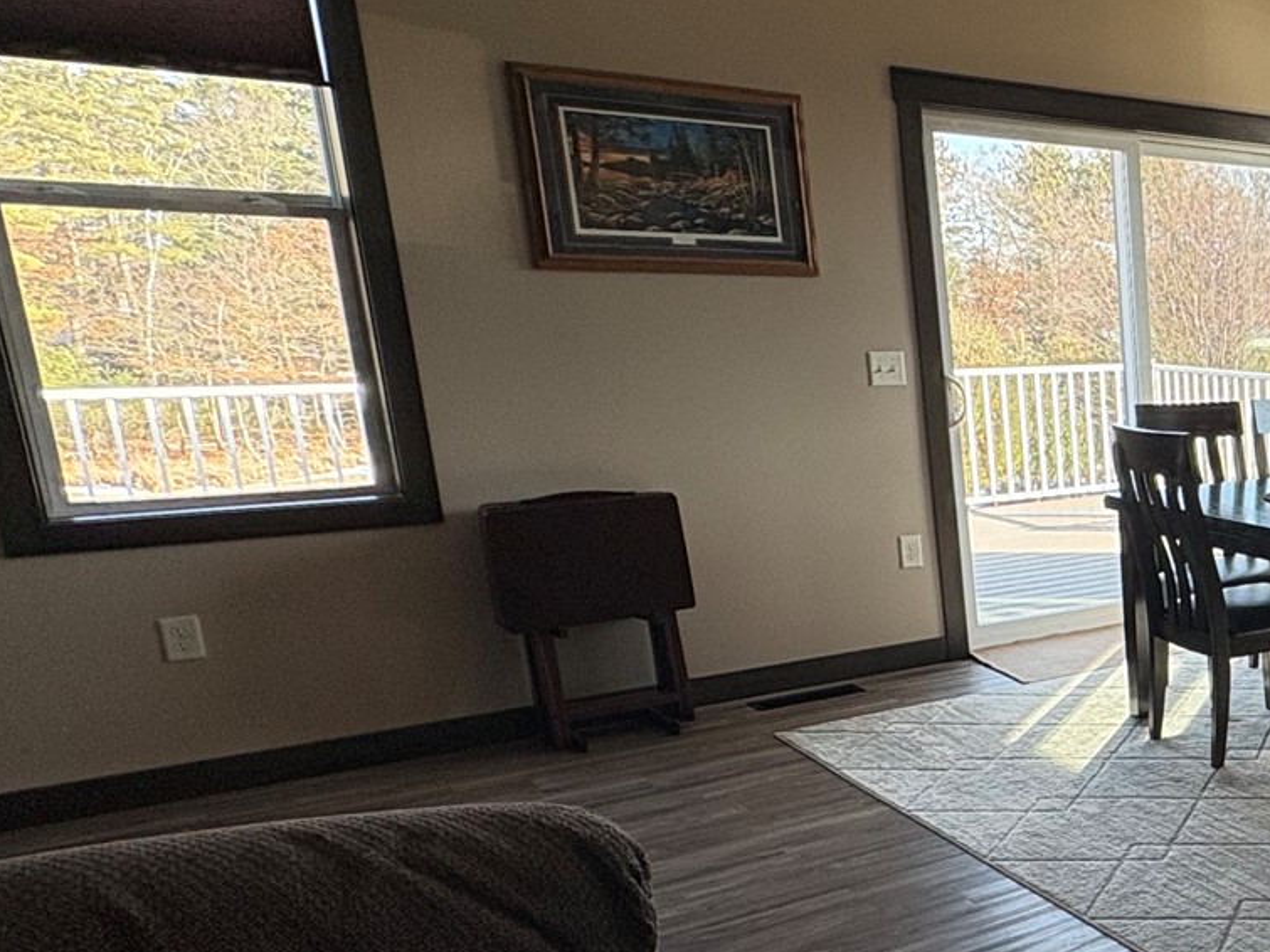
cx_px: 1608
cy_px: 614
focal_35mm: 38
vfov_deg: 37.4
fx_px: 1394
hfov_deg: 35.4
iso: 80
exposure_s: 1/126
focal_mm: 2.22
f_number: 2.2
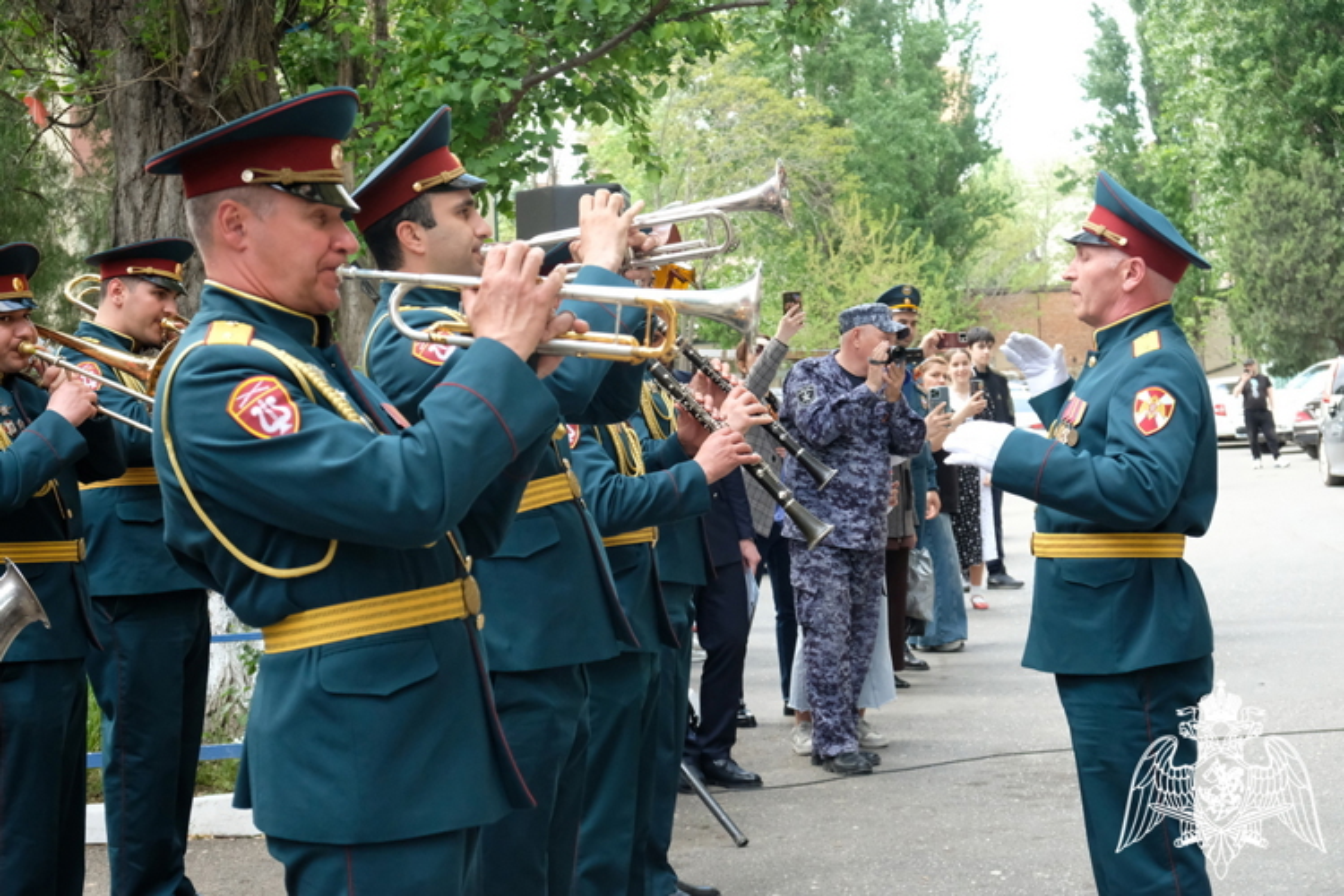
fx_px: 2202
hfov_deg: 33.9
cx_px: 672
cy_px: 448
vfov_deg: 23.0
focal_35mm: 59
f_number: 5.6
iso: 4000
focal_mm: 39
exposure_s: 1/550
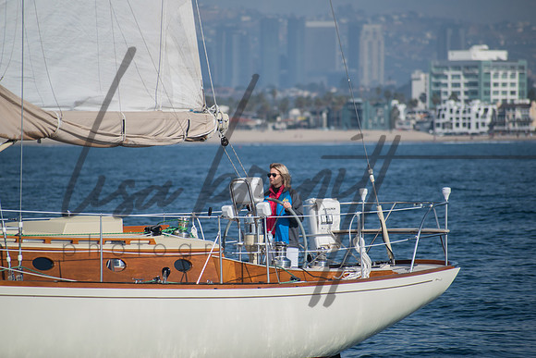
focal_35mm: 390
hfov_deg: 5.3
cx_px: 268
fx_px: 5808
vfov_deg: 3.5
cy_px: 179
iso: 100
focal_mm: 260
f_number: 6
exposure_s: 1/500
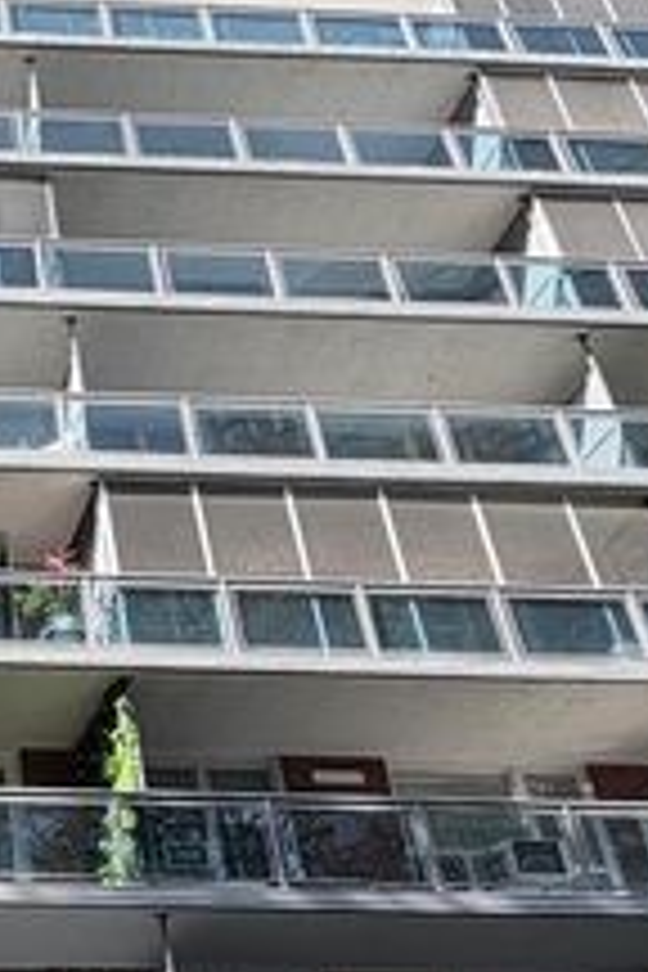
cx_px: -248
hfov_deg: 24.9
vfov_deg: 41.3
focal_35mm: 45
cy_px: 808
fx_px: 1215
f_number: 2.2
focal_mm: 2.22
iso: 40
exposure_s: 1/531
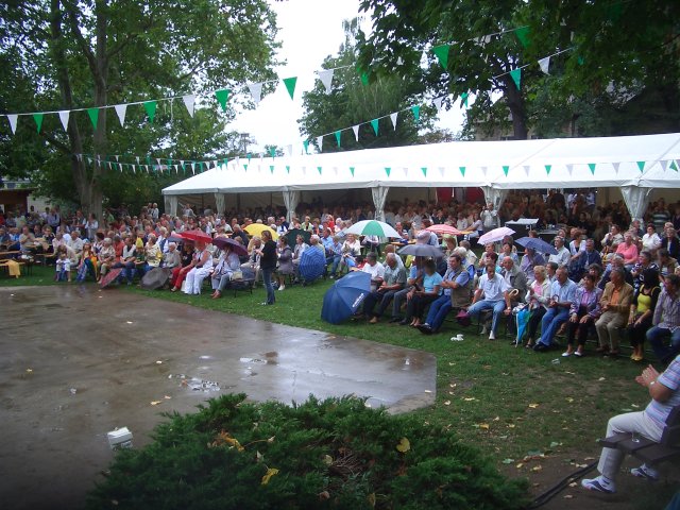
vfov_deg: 40.7
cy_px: 255
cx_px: 340
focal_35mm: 35
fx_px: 688
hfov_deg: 52.6
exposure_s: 1/160
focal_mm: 5.8
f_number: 2.6
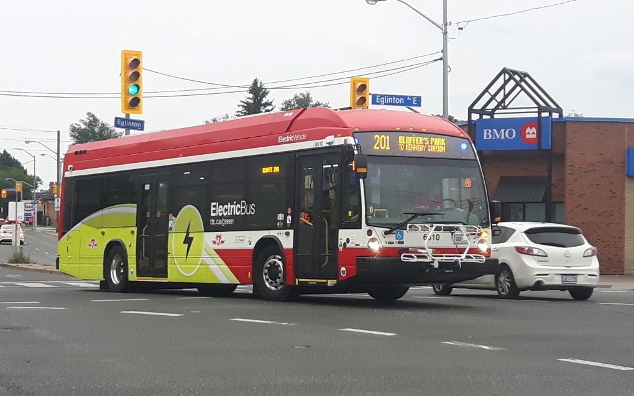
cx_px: 318
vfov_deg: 38.3
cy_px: 213
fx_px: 570
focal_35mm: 33
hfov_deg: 58.2
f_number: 1.9
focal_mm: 3.7
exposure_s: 1/198
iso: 40
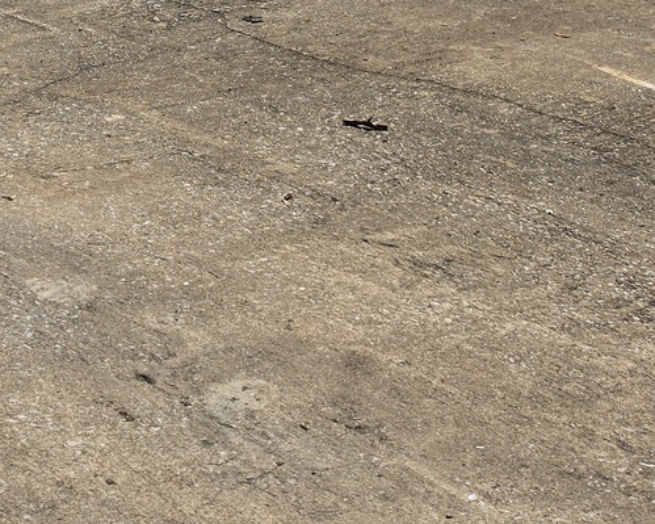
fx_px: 1744
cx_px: -239
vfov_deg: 14.8
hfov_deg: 19.3
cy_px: -441
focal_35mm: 90
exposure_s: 1/7939
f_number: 1.4
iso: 50
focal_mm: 6.5
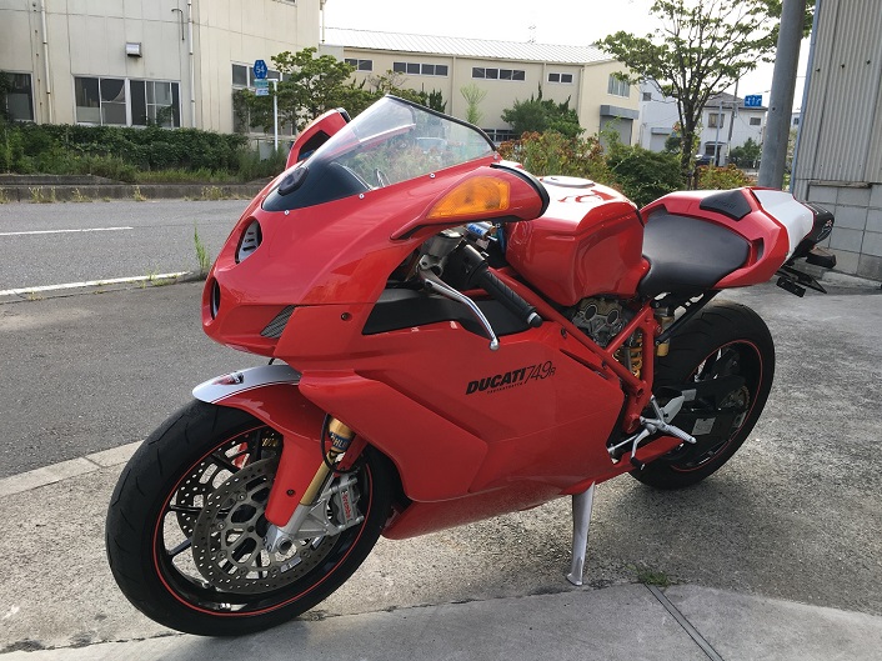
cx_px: 441
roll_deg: -2.9
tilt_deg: -13.1
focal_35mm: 29
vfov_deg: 48.2
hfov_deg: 61.7
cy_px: 330
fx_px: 739
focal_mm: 4.15
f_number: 2.2
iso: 25
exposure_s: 1/242
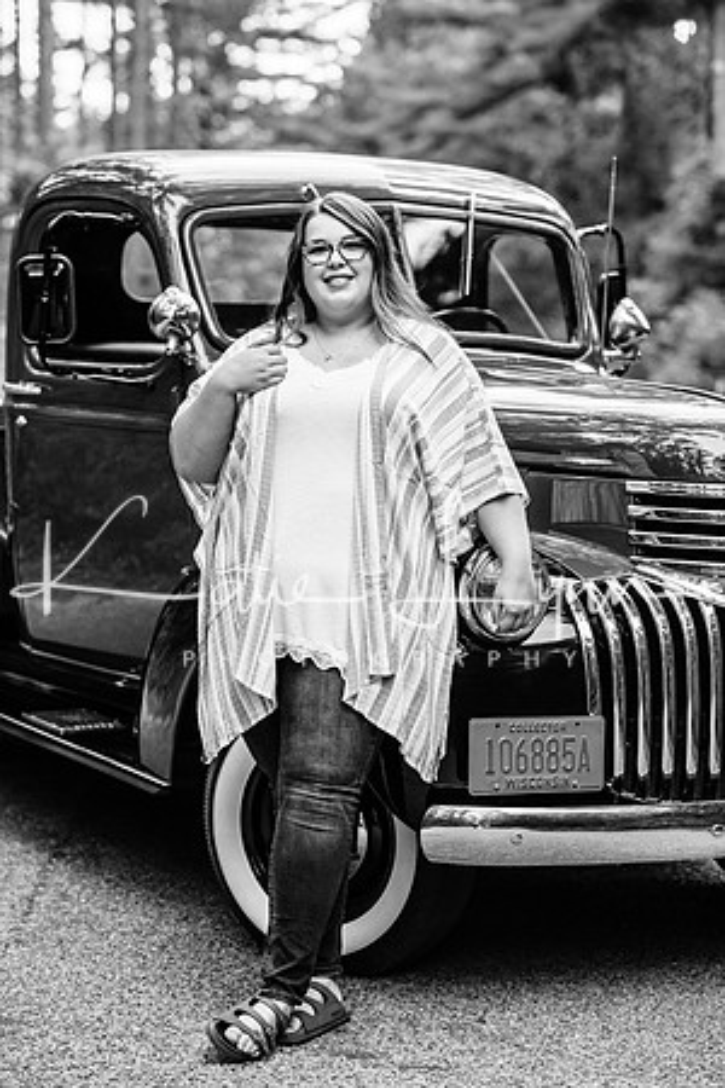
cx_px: 362
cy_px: 544
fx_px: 2568
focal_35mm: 85
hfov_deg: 16.1
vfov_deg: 23.9
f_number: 2.8
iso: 640
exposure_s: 1/320
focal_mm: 85
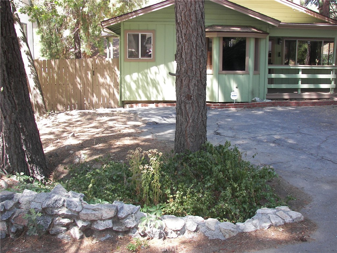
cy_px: 126
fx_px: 350
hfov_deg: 51.4
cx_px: 168
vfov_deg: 39.7
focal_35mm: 36
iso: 50
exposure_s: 1/50
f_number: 2.8
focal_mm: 6
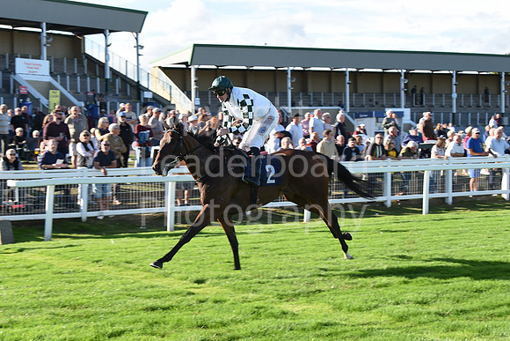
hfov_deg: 24.8
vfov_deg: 16.7
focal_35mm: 82
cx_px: 255
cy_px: 170
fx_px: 1162
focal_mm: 82
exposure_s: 1/640
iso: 400
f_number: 6.3
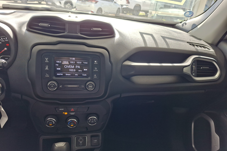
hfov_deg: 73.7
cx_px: 114
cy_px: 80
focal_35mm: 24
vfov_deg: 53.1
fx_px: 151
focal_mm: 5.54
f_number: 1.8
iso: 80
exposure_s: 1/120
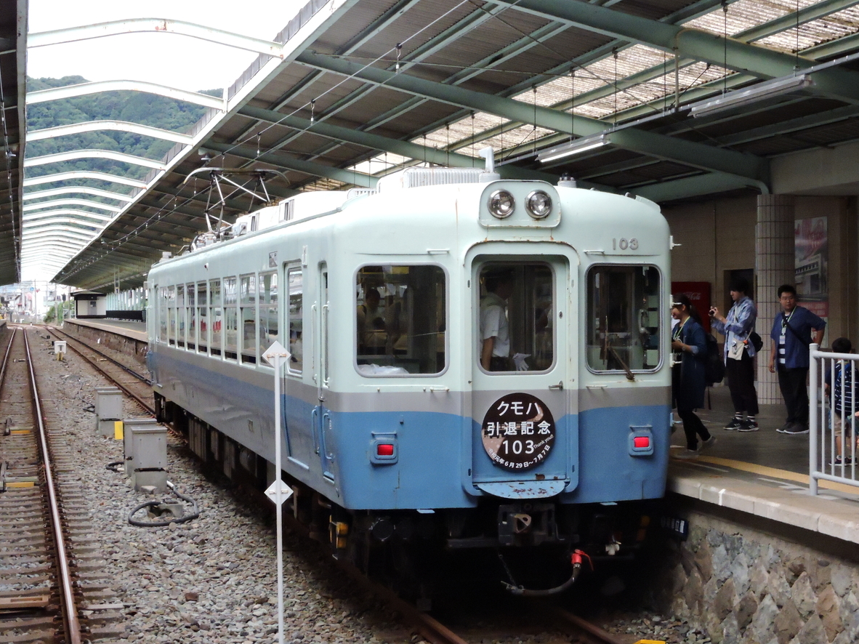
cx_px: 427
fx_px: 1637
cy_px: 321
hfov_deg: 29.4
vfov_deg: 22.2
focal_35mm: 66
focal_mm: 11.6
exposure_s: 1/1250
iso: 1600
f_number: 4.2
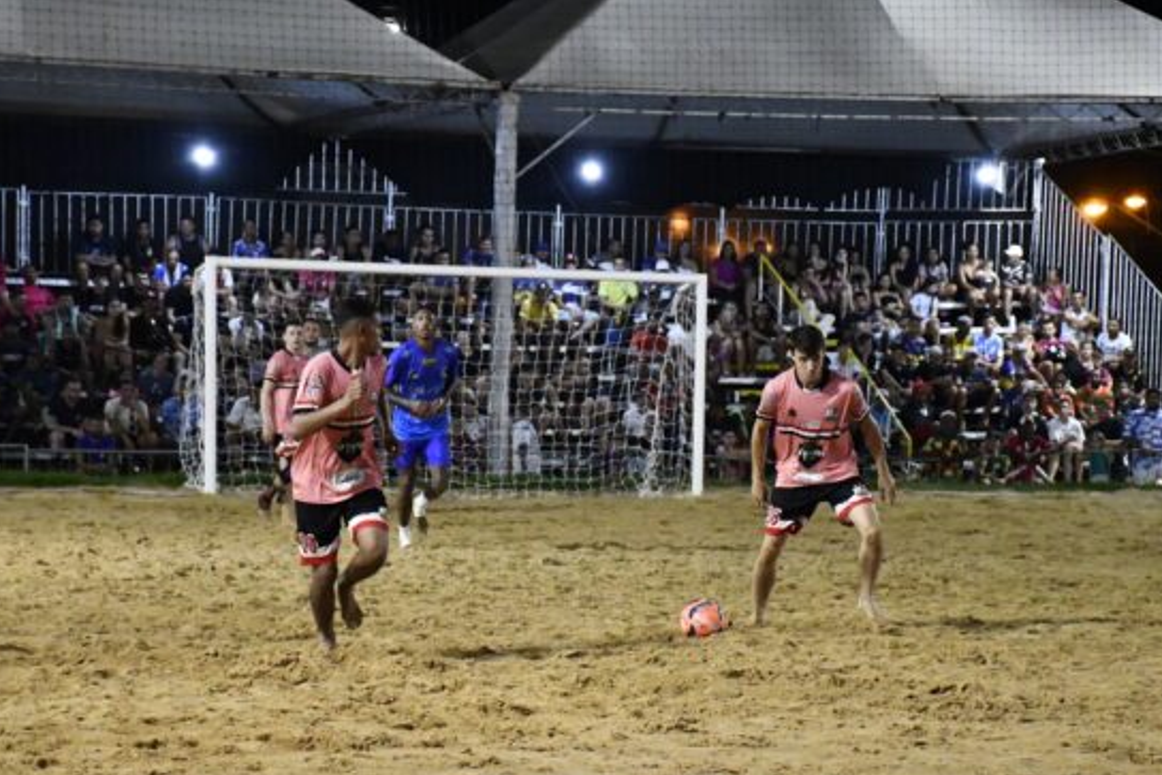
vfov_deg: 11.5
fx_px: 3842
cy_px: 474
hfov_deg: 17.2
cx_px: 641
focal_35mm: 119
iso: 12800
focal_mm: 62
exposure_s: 1/400
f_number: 5
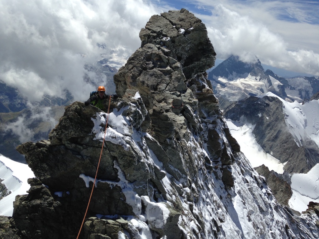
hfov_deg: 55.4
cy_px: 120
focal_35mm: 33
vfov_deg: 42.9
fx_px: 304
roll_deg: -8.8
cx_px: 160
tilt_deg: -15.4
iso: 50
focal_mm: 4.12
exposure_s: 1/3012
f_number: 2.4
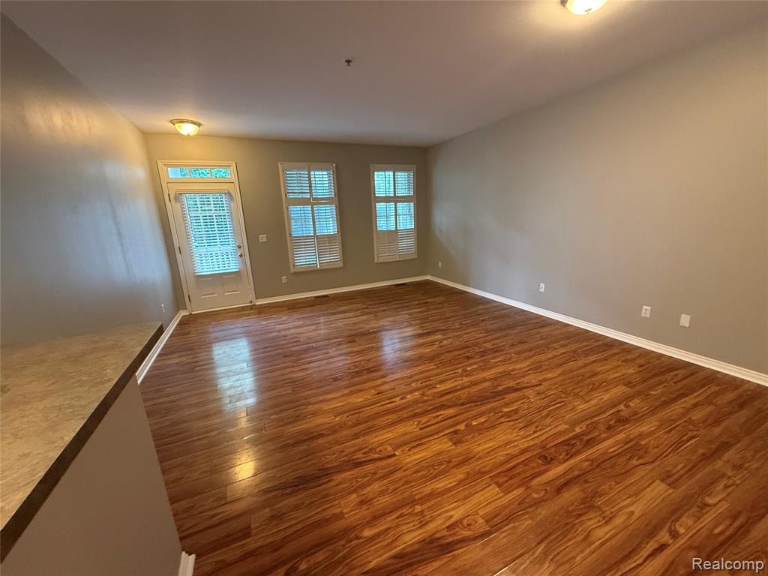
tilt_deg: -12.5
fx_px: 311
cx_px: 384
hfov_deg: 102.1
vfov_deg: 85.7
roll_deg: +2.1
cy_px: 288
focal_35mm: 14
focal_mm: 2.22
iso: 500
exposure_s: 1/60
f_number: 2.2
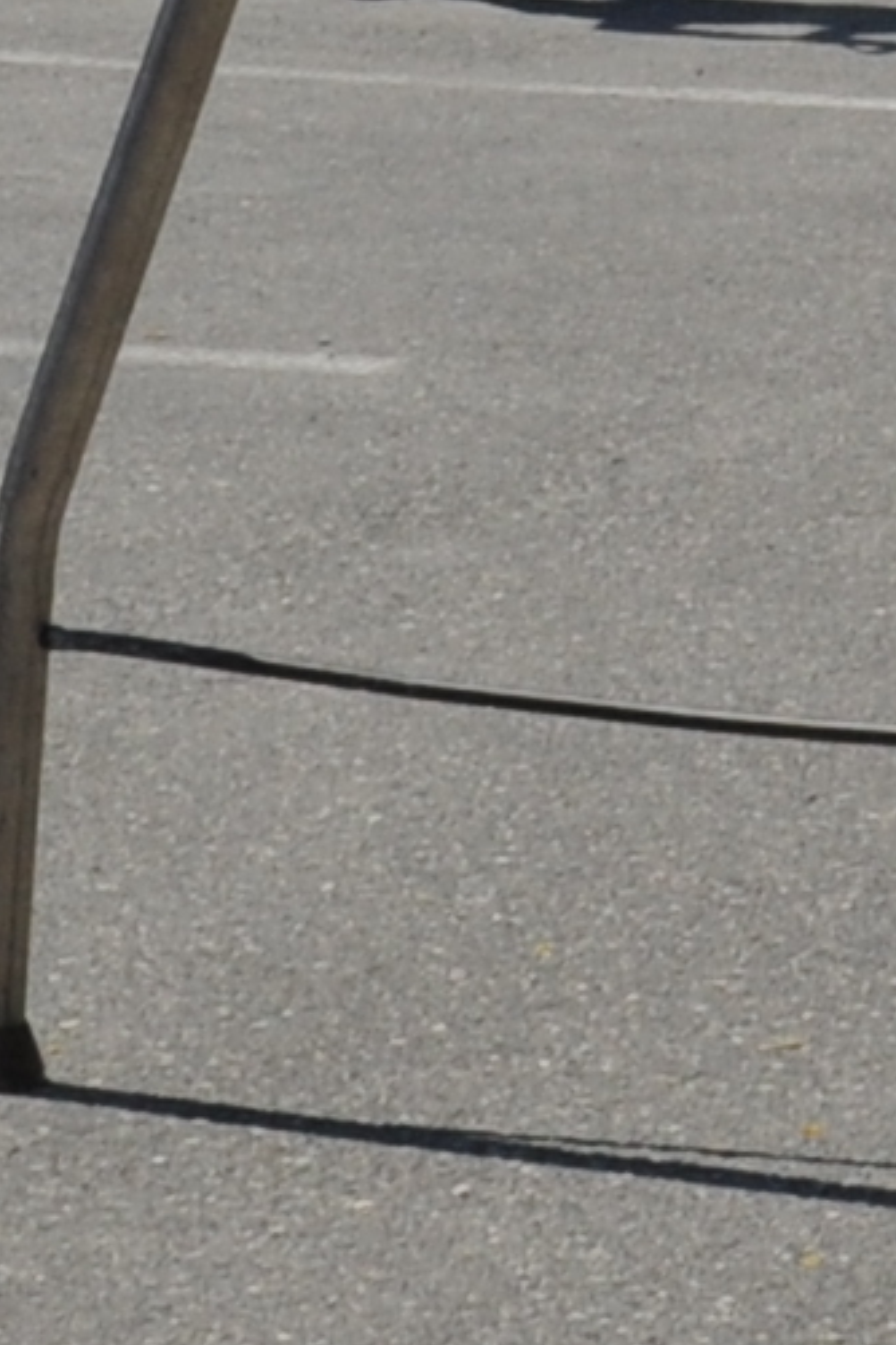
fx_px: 9818
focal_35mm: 263
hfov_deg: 5.1
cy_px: -2201
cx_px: 2058
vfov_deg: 7.2
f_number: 14
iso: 640
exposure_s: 1/800
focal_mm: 31
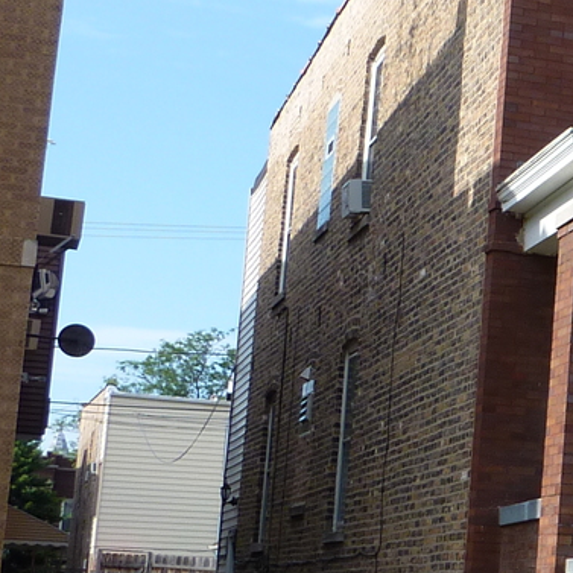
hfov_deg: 15.9
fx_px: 1835
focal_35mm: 98
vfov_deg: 17.7
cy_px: 307
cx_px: 923
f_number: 4
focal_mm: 4.7
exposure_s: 1/500
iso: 80
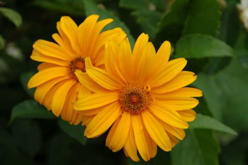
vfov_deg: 5.9
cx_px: 124
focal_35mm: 232
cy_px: 82
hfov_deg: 8.9
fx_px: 1600
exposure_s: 1/200
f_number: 8
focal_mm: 155
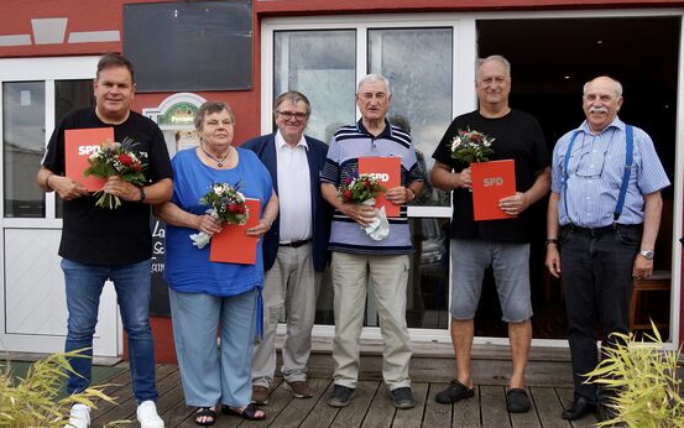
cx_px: 344
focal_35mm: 34
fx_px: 634
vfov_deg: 37.3
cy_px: 223
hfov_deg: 56.7
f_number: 4
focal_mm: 22
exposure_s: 1/160
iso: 100
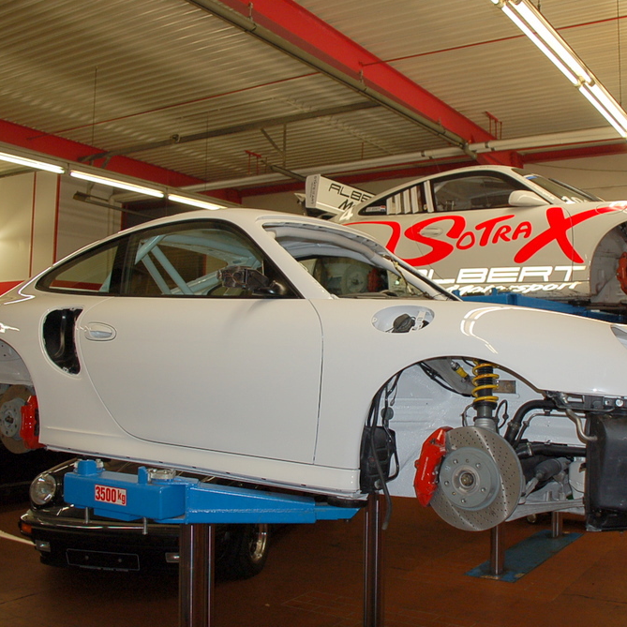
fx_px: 799
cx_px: 366
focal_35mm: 39
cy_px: 316
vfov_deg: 42.8
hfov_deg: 42.7
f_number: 3.5
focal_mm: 20
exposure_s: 1/60
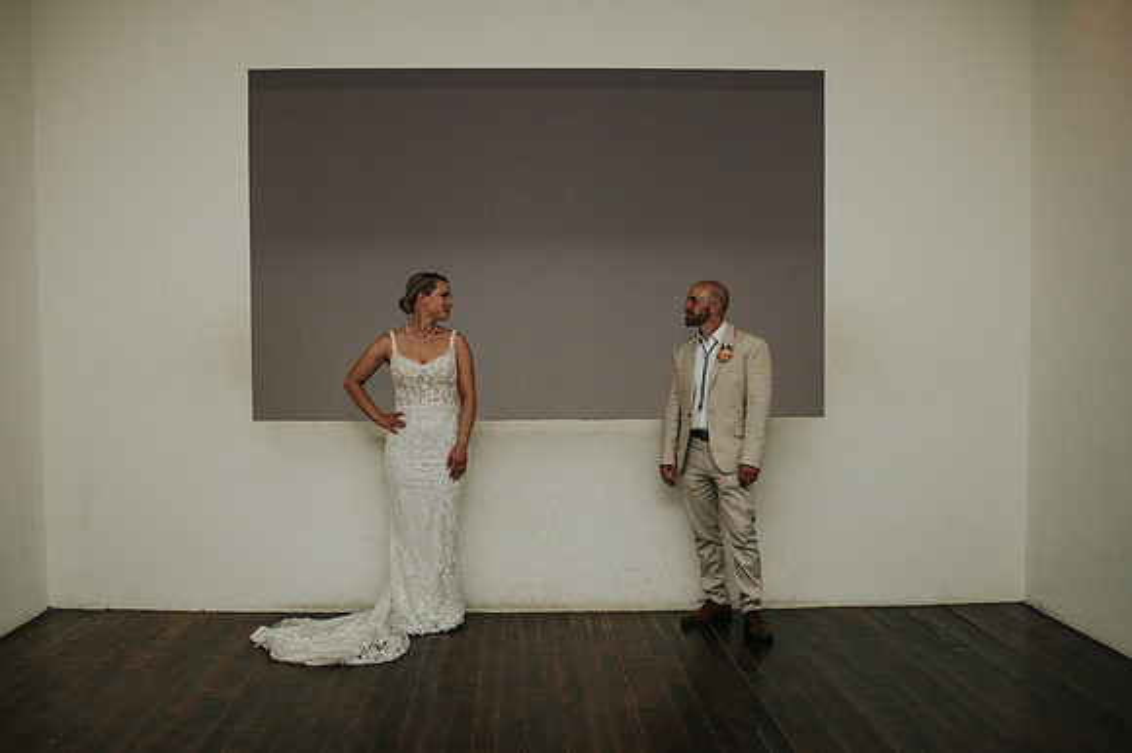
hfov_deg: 53.0
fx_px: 1135
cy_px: 389
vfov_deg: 36.7
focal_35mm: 36
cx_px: 548
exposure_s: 1/200
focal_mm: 35
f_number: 2.8
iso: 1000
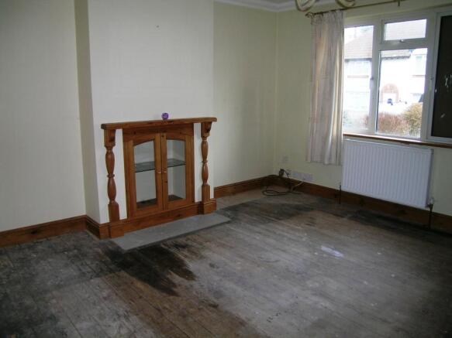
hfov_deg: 63.5
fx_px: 366
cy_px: 169
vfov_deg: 49.7
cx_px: 226
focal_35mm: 28
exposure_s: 1/60.1
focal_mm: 5.8
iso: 50
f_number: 2.8
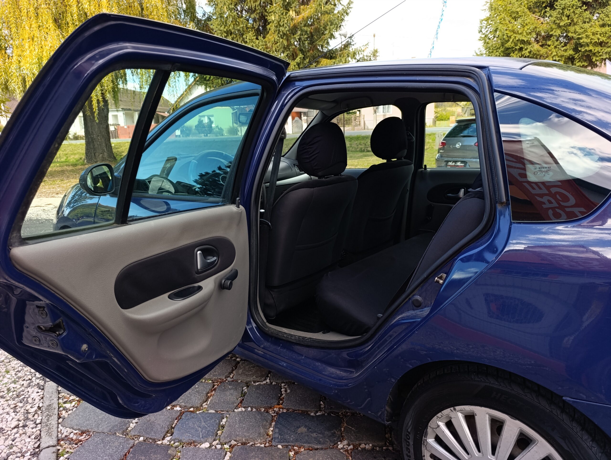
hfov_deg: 73.8
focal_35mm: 23
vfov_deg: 59.0
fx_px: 407
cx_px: 306
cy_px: 230
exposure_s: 1/100
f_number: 1.6
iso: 64
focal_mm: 6.14
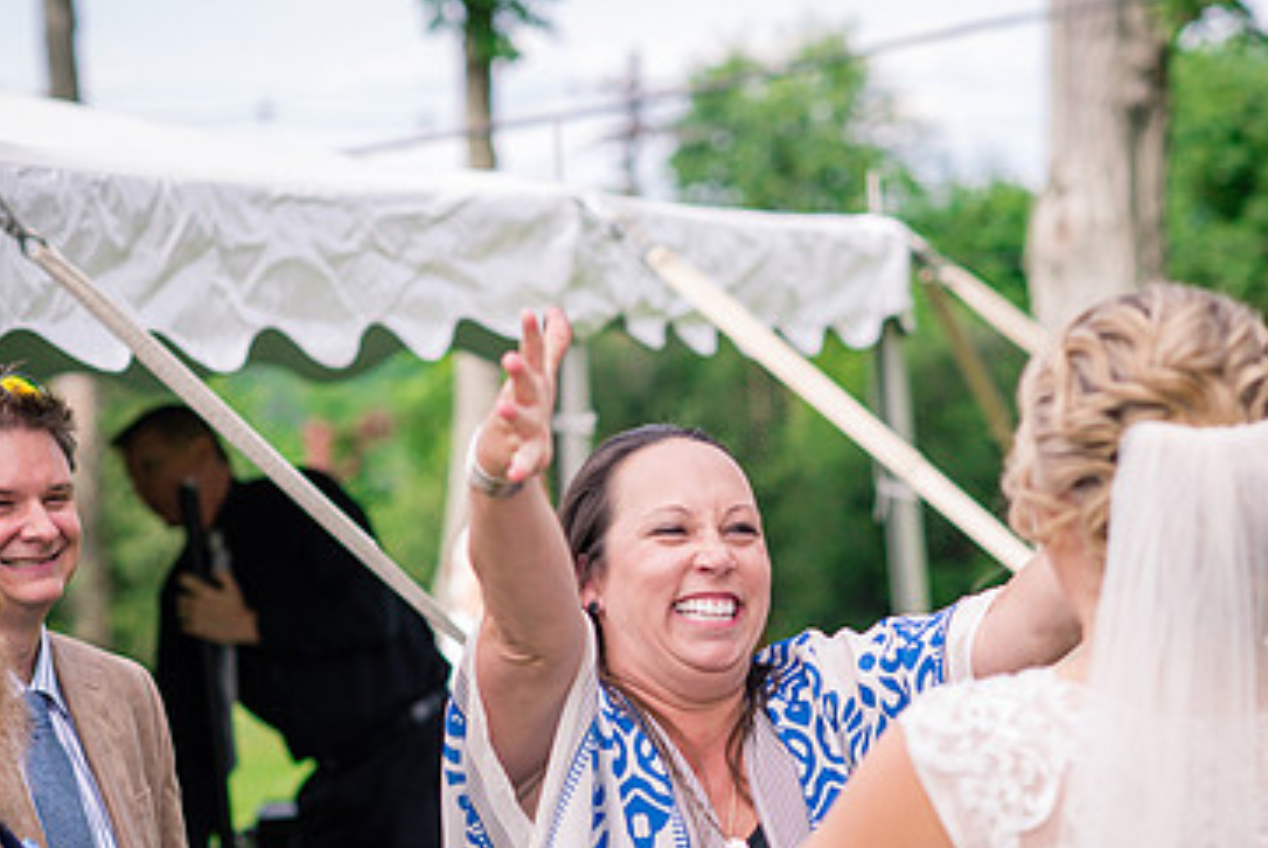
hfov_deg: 15.1
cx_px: 778
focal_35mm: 136
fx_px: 4794
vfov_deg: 10.1
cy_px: 622
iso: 500
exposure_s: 1/2000
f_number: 3.2
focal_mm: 85
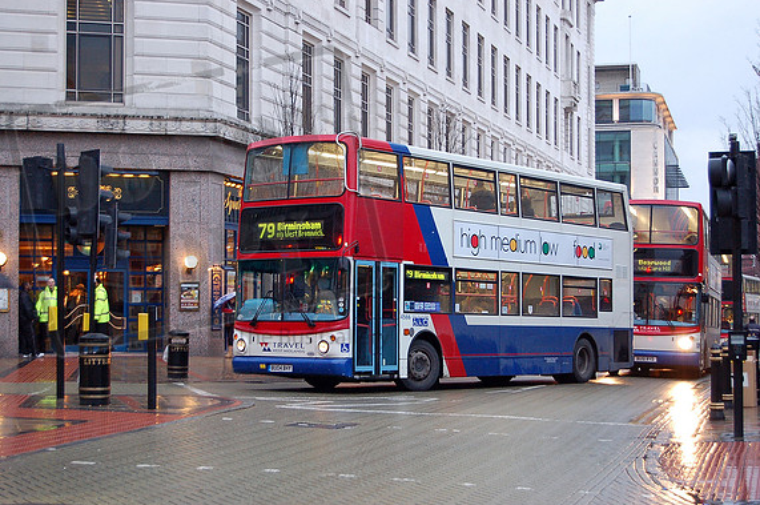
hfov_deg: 29.5
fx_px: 1444
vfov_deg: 19.8
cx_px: 375
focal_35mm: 69
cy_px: 252
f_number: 5.3
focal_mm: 45
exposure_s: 1/20
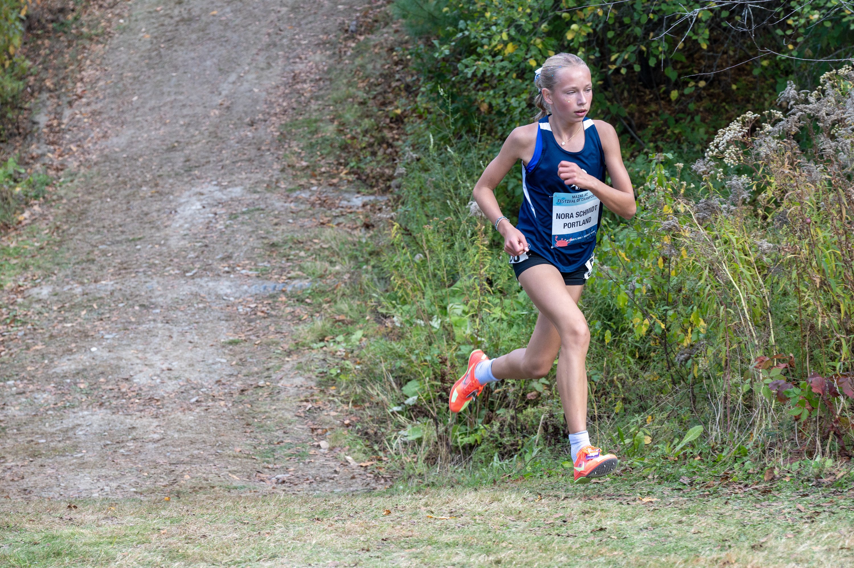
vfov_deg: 15.2
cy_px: 284
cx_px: 427
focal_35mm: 90
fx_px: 2134
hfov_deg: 22.6
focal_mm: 90
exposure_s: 1/640
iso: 400
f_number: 5.6
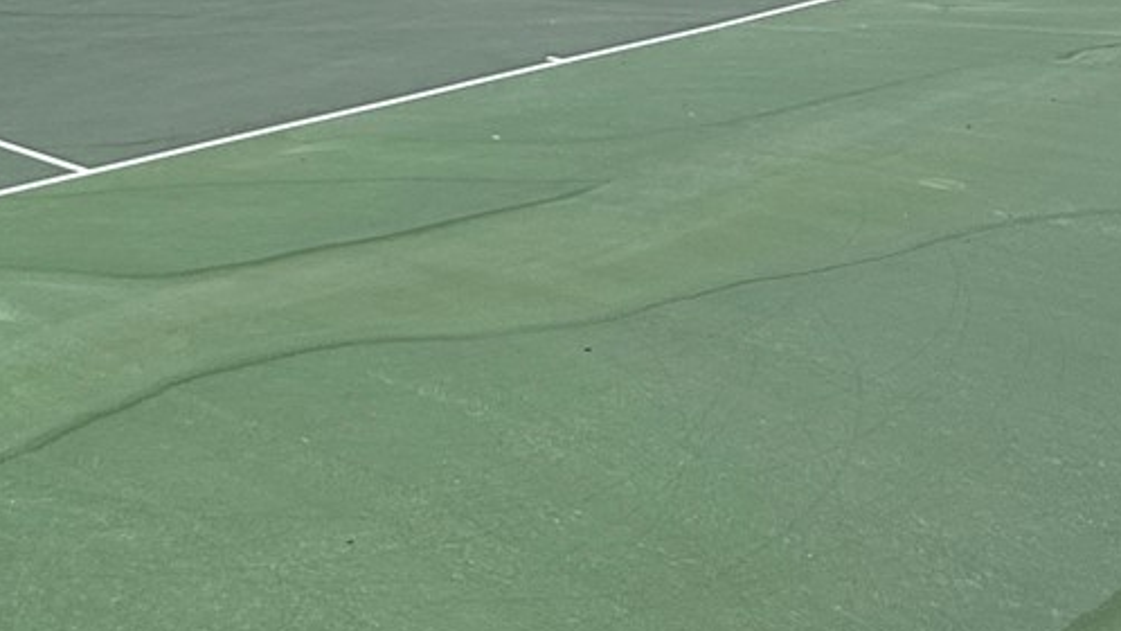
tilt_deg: +0.4
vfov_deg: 21.8
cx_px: 16
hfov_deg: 37.8
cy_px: -203
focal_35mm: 49
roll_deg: +3.1
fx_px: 1456
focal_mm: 2.22
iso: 50
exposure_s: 1/3663
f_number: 2.2
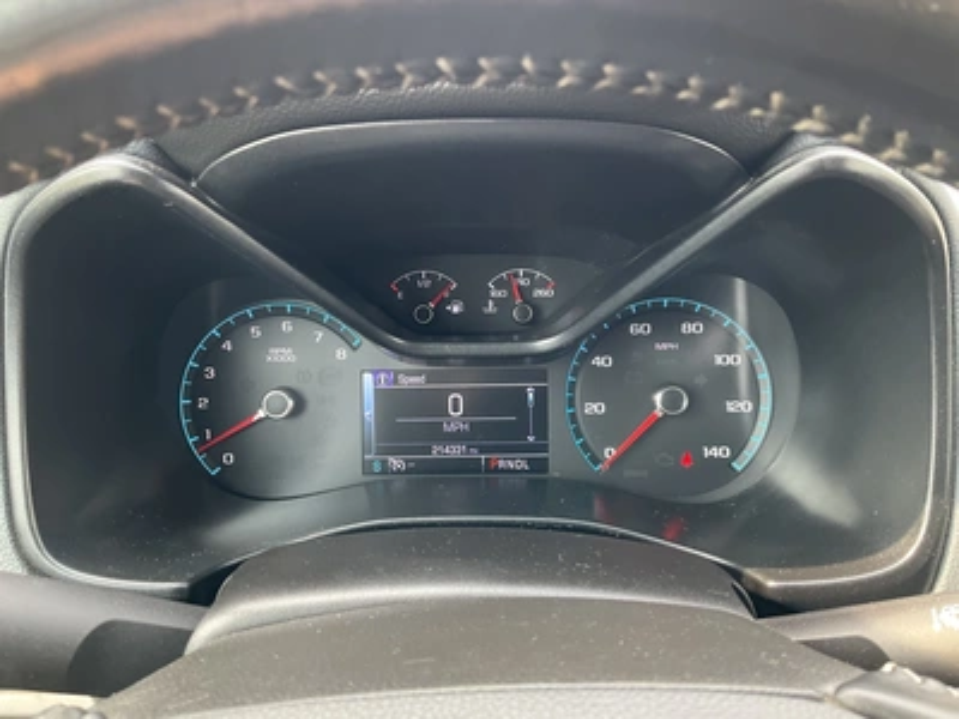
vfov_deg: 48.2
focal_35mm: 29
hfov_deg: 61.7
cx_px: 480
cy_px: 360
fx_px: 803
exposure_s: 1/78
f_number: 1.8
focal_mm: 3
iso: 64
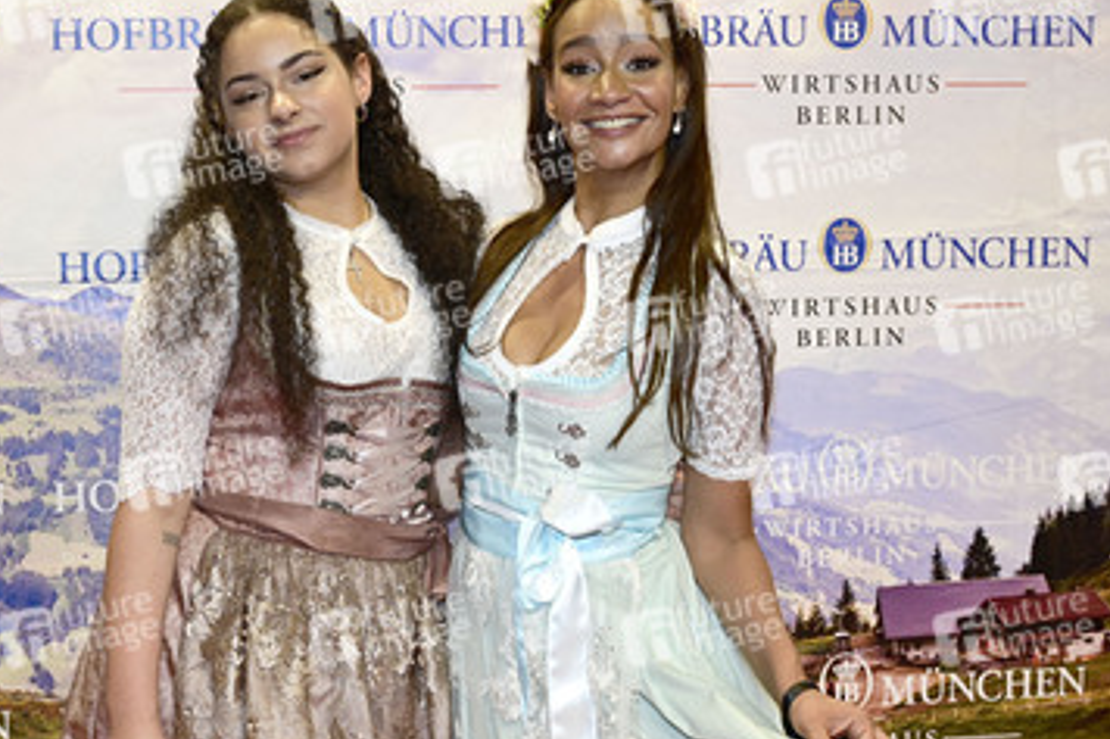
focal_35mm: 57
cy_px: 396
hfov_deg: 34.9
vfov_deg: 23.8
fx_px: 1757
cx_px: 432
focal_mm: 45
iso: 1000
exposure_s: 1/200
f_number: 5.6
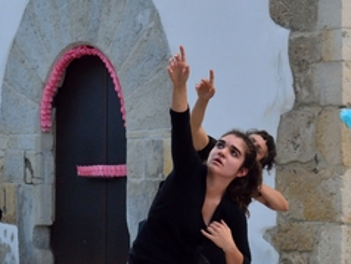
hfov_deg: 15.6
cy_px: 145
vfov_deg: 12.0
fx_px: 1259
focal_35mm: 124
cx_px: -7
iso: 1000
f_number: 7.1
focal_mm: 32
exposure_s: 1/800
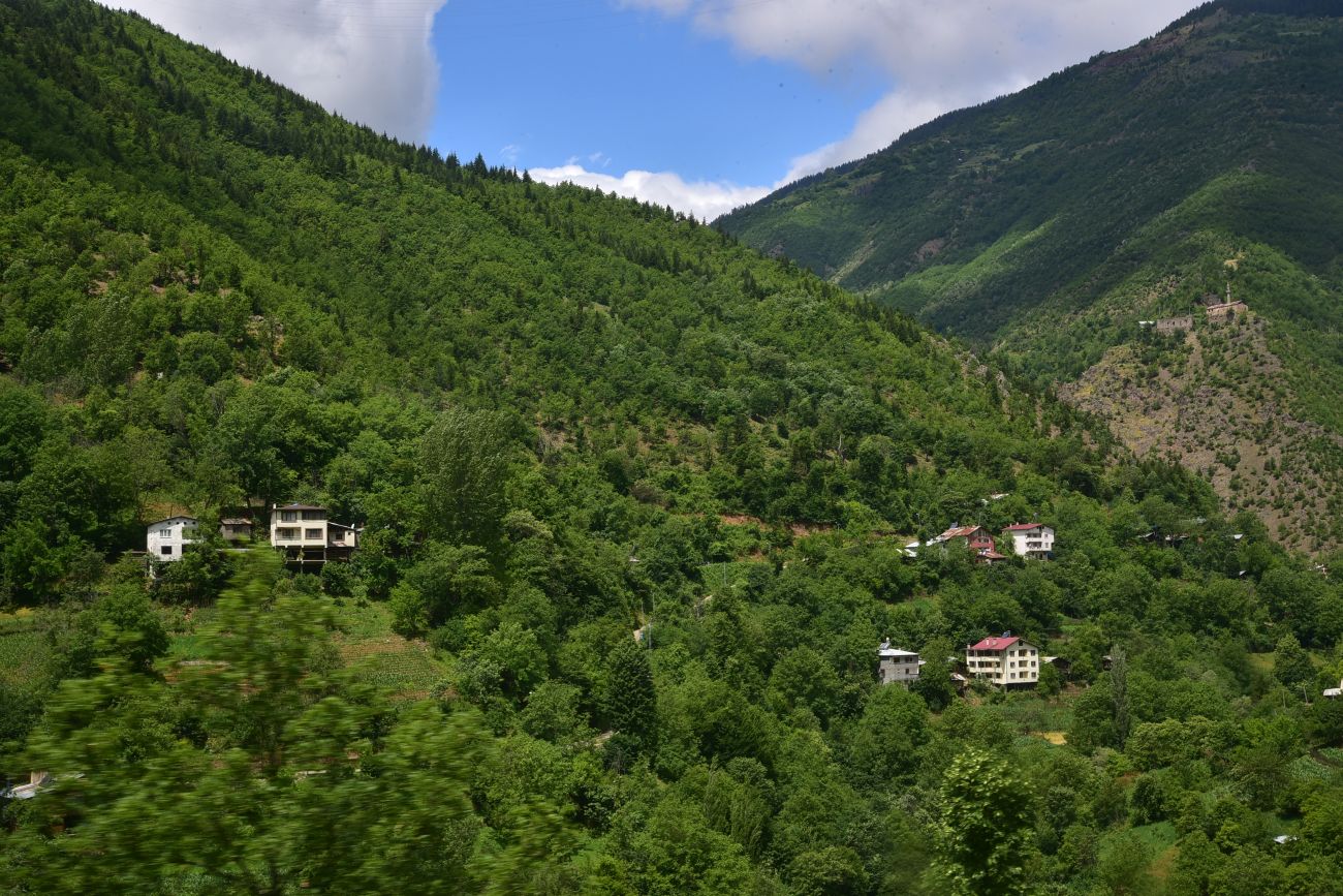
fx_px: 1865
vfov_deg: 27.0
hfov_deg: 39.6
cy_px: 448
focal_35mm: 50
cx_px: 672
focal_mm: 50
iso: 320
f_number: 22
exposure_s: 1/125
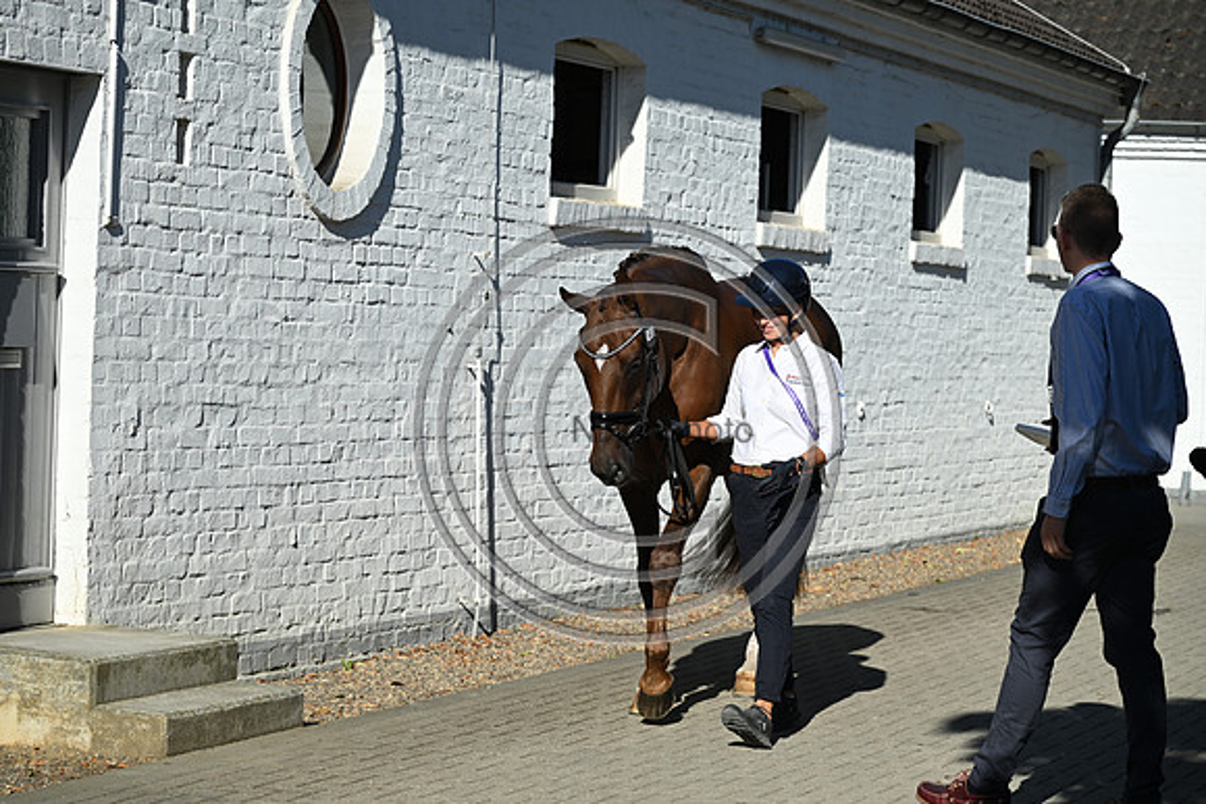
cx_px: 603
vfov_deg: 13.0
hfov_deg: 19.5
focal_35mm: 105
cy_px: 402
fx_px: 3518
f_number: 5.6
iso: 200
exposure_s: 1/1600
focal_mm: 105
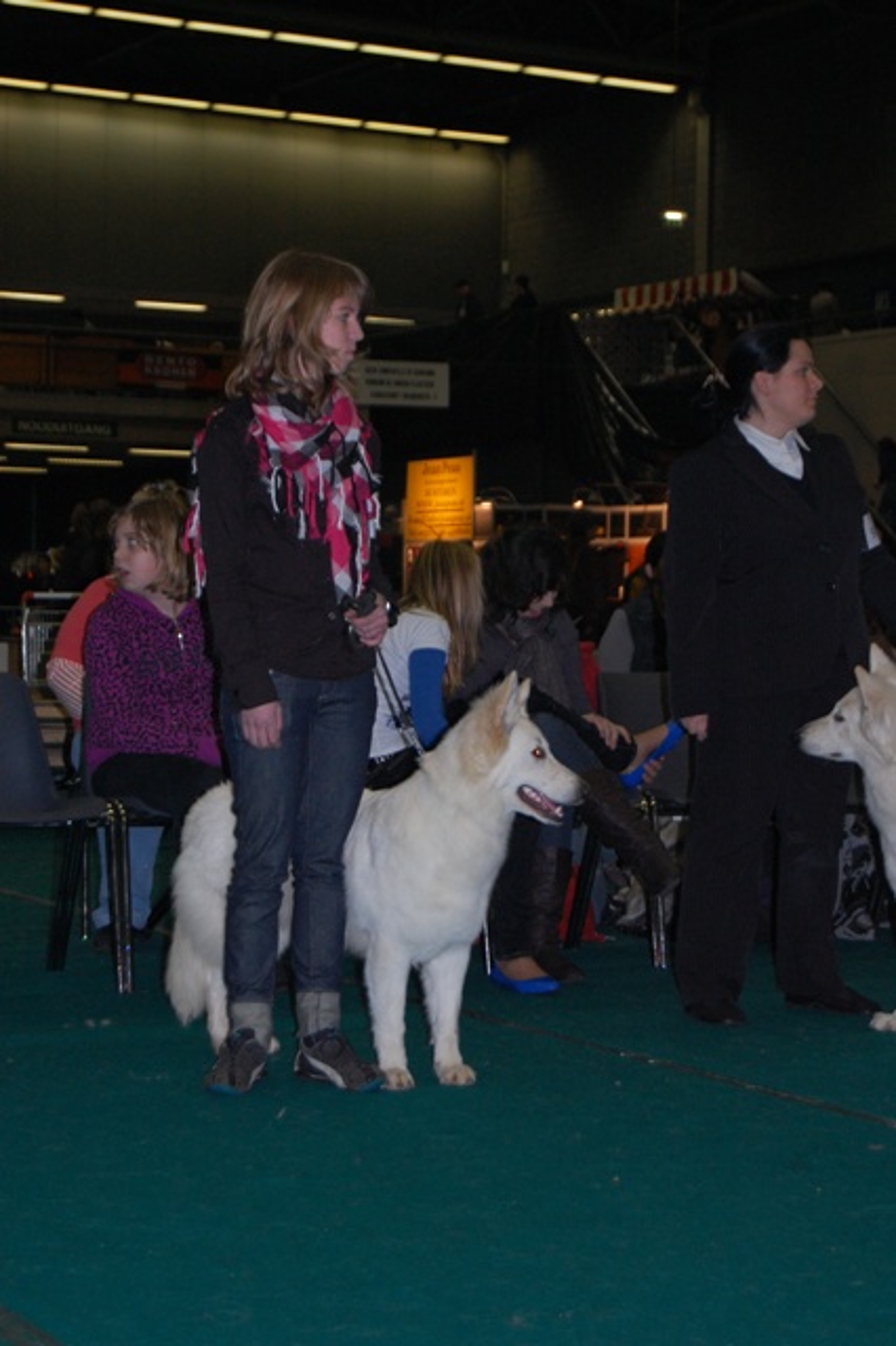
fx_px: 3083
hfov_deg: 16.5
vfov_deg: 24.6
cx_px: 448
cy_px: 673
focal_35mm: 82
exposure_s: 1/60
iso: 720
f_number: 5.6
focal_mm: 55
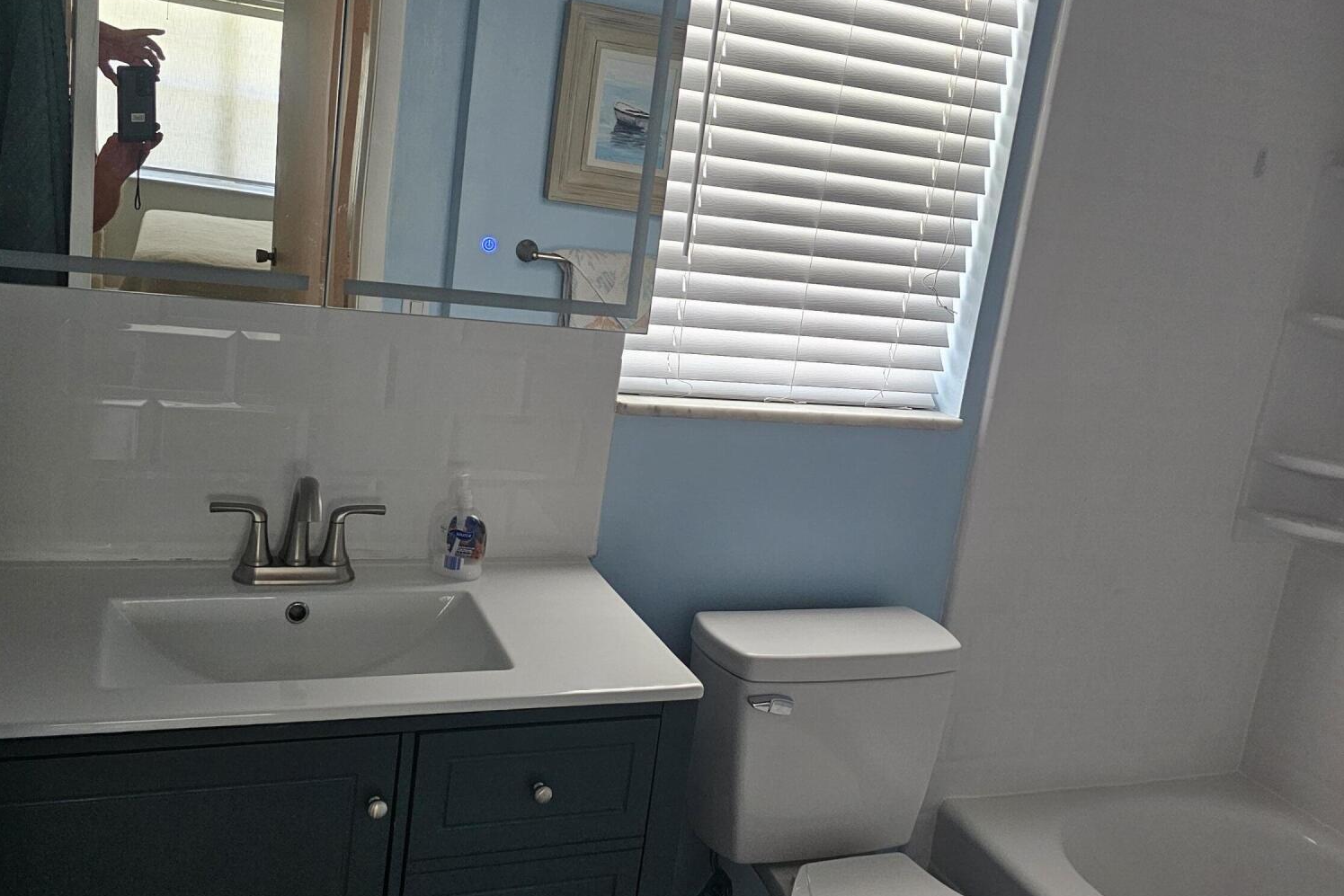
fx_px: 1195
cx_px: 671
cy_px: 399
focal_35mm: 32
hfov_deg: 58.7
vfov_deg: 41.1
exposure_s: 1/240
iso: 640
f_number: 1.7
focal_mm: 6.3
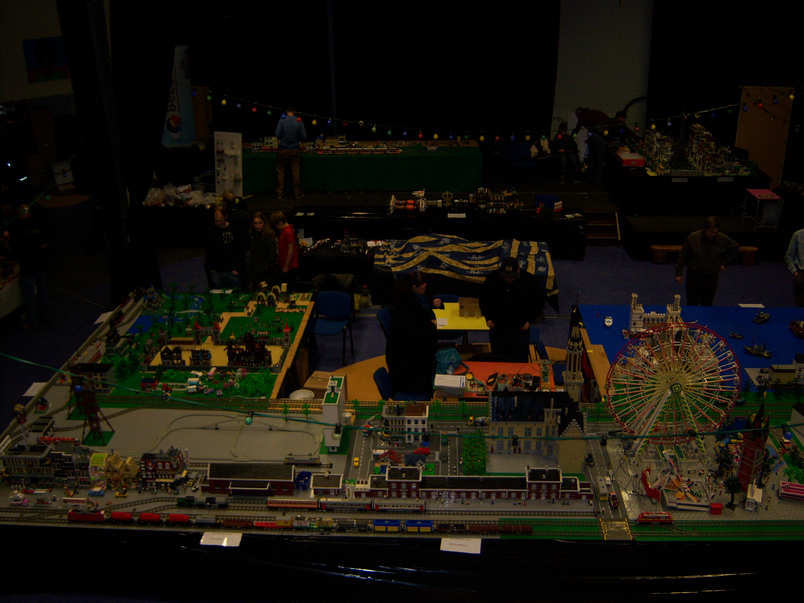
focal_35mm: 36
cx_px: 402
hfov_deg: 51.4
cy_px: 302
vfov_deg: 39.7
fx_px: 836
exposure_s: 1/60
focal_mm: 7.5
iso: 160
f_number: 2.8
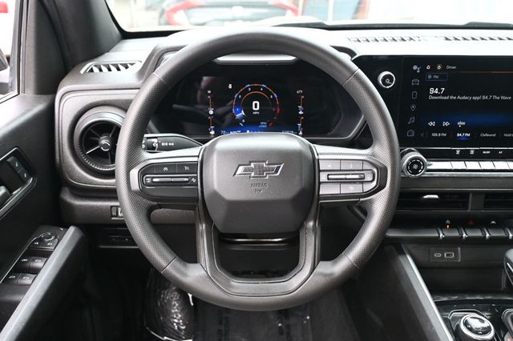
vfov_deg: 38.3
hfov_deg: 55.1
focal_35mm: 34
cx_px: 256
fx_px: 491
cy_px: 170
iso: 1000
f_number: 4.2
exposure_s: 1/125
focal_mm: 23
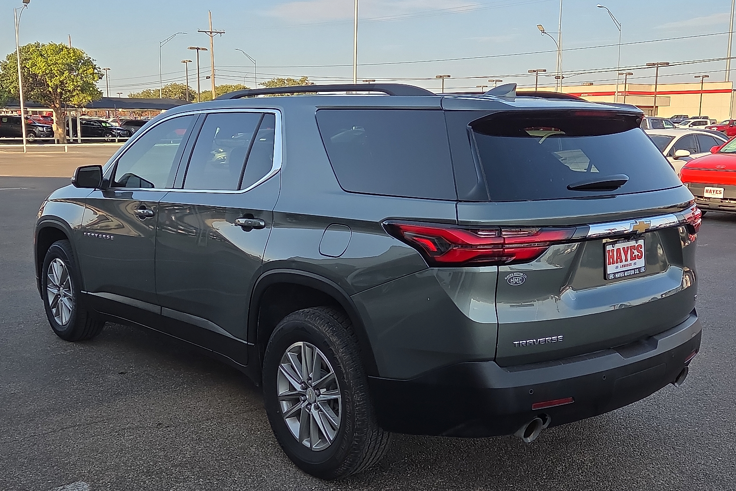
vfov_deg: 34.2
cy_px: 246
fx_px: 797
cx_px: 370
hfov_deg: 49.5
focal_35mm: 39
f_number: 1.8
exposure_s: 1/833
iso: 25
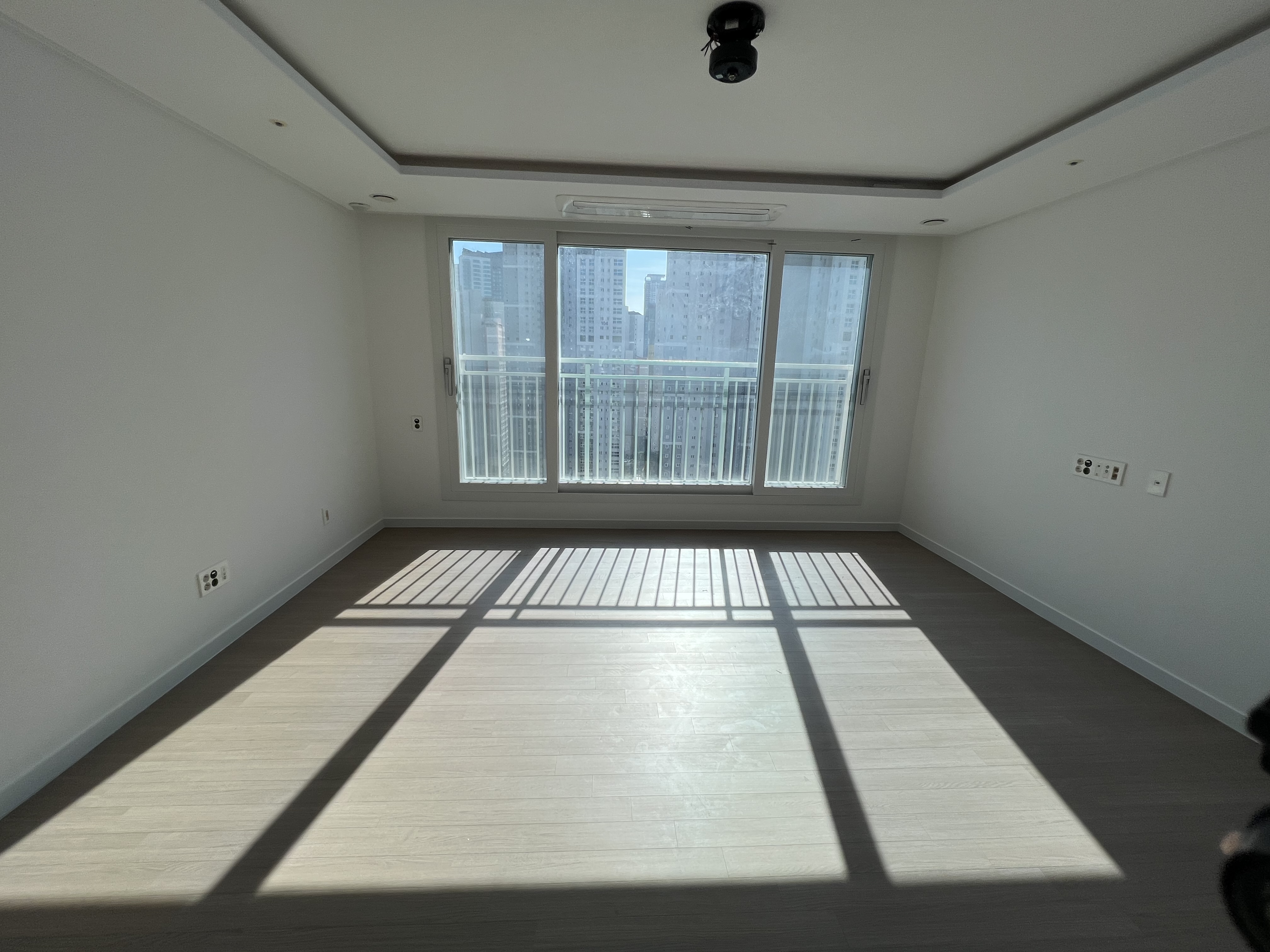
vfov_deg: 89.9
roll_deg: -1.2
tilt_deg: -12.2
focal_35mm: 13
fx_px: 477
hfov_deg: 106.2
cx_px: 635
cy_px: 476
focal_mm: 1.57
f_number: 1.8
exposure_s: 1/410
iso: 32
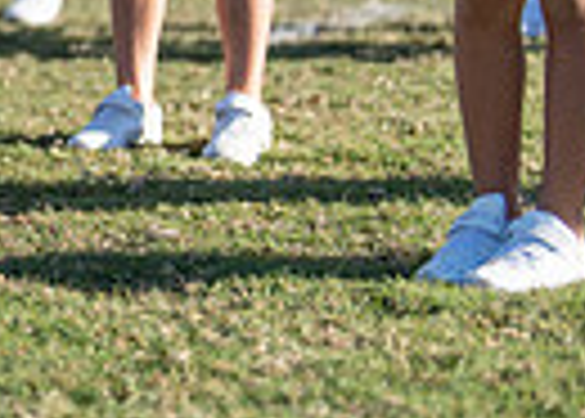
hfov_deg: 8.0
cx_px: -566
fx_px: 3973
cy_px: -309
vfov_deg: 5.9
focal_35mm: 239
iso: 100
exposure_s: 1/4000
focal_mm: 50
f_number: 1.2
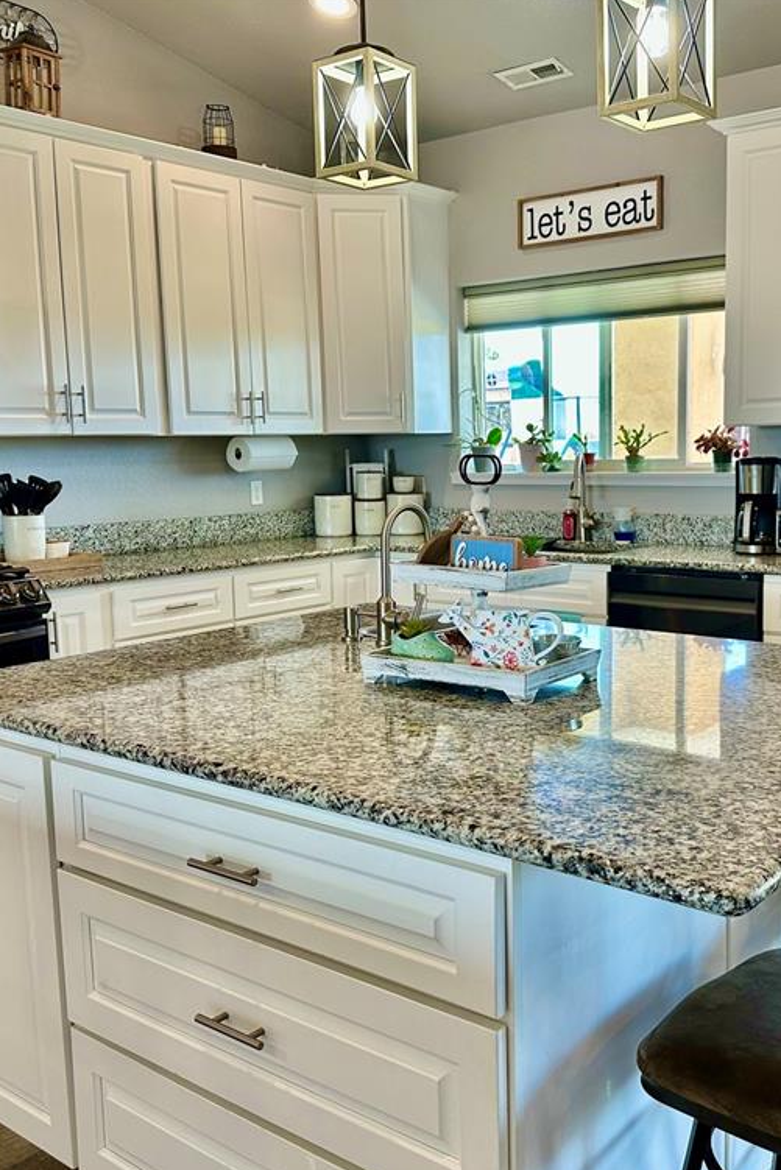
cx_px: 486
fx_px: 1106
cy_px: 590
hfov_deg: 38.7
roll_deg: +1.1
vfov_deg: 55.8
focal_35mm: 34
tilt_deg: -8.0
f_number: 1.78
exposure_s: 1/120
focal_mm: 6.86
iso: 125
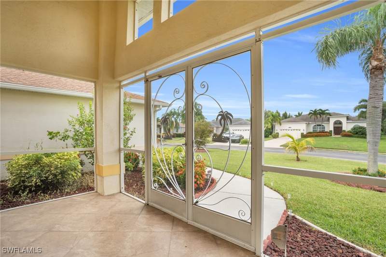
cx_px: 193
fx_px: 182
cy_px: 128
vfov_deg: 70.3
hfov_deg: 93.3
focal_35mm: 17
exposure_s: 1/125
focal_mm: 17
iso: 200
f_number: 8
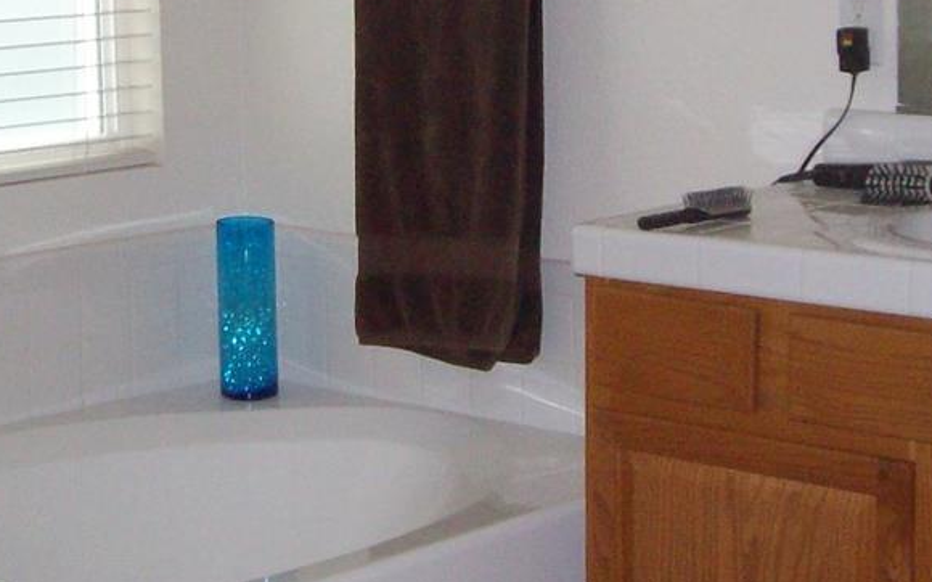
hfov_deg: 21.6
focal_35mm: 96
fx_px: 2437
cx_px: 387
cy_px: -23
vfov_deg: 13.4
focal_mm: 5.8
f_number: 2.8
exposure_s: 1/40
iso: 234
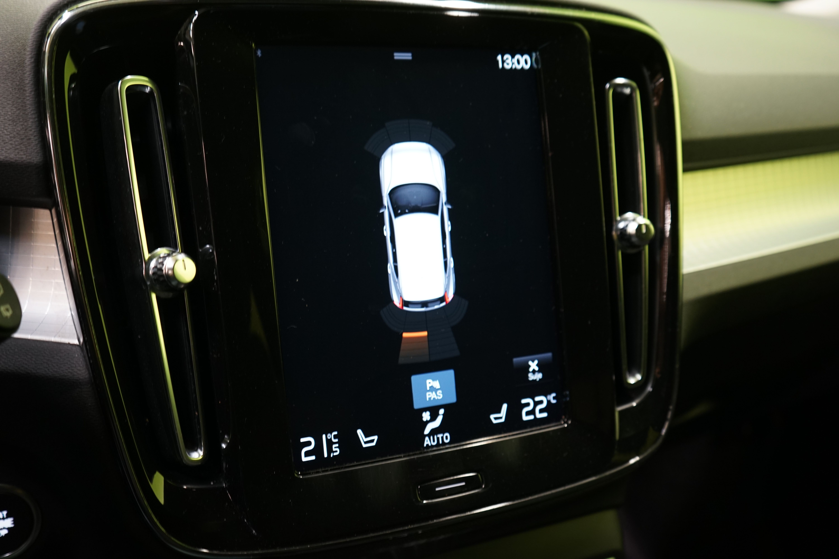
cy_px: 280
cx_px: 420
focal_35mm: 31
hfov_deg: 60.3
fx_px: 722
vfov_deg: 42.3
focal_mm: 31
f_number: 4.5
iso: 800
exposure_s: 1/10
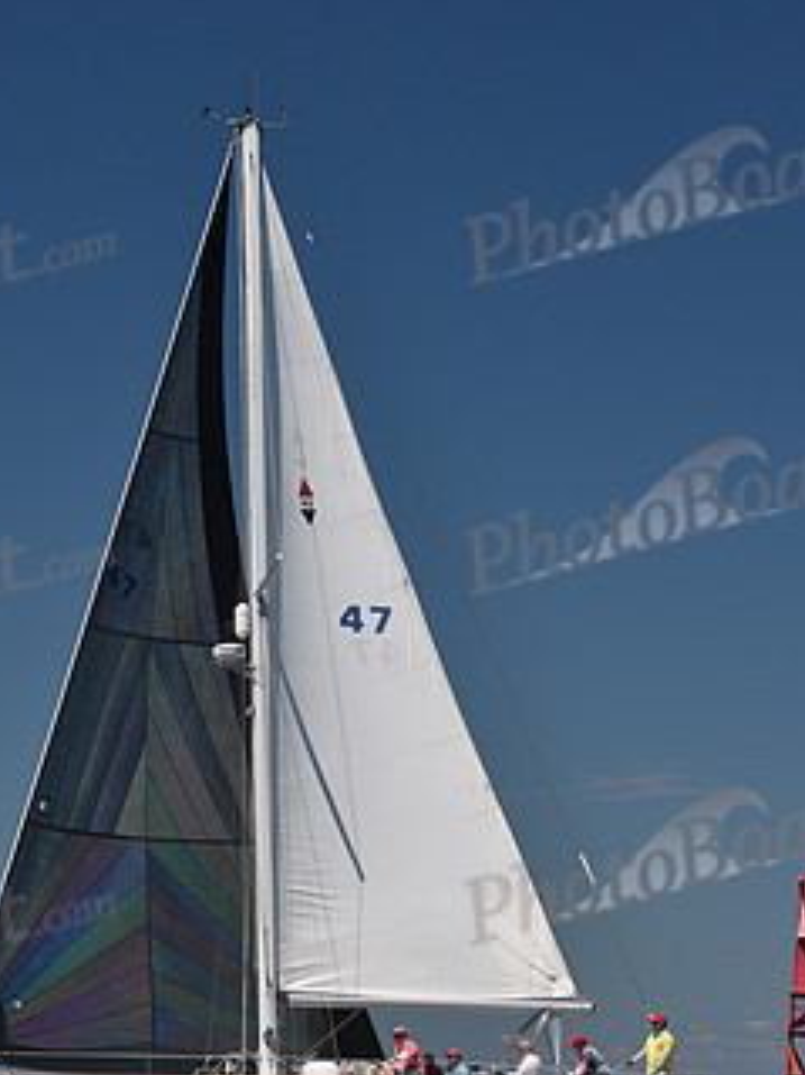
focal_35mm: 166
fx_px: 5151
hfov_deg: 8.9
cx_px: 291
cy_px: 731
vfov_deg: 11.9
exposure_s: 1/800
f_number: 7.1
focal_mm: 95
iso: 250
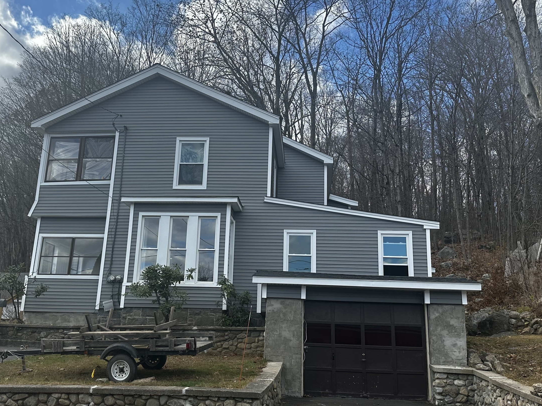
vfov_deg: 41.8
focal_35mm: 34
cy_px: 216
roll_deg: -2.4
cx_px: 249
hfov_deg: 53.9
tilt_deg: +15.6
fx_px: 532
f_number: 1.78
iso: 80
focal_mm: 6.86
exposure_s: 1/1812
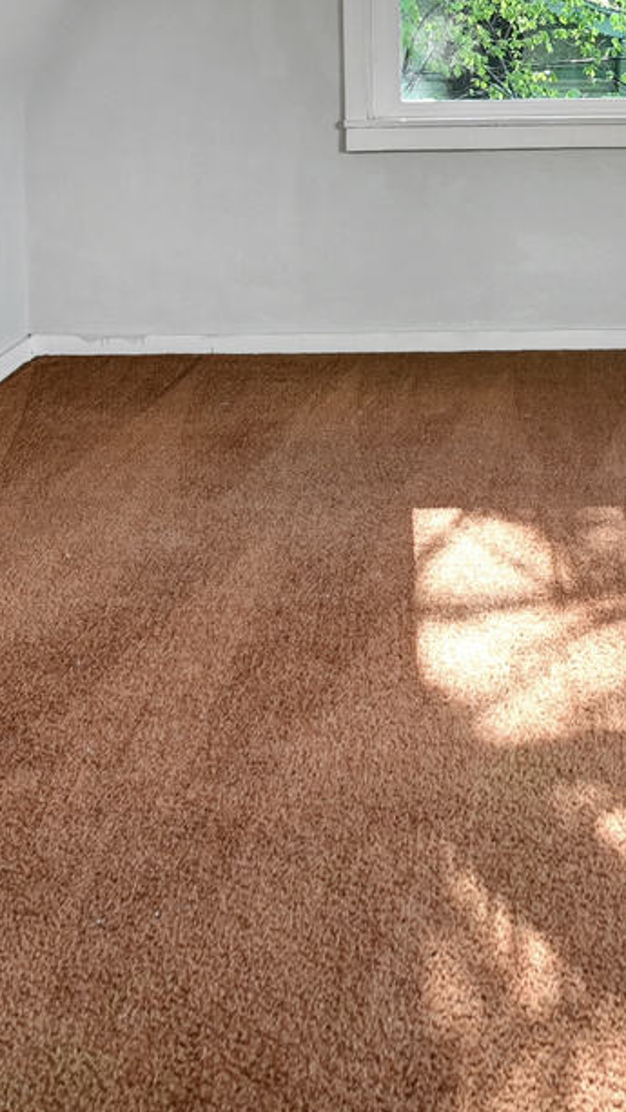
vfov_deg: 38.5
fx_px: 1445
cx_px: 582
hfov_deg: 23.7
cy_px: 63
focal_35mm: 49
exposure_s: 1/50
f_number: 4
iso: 640
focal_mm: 14
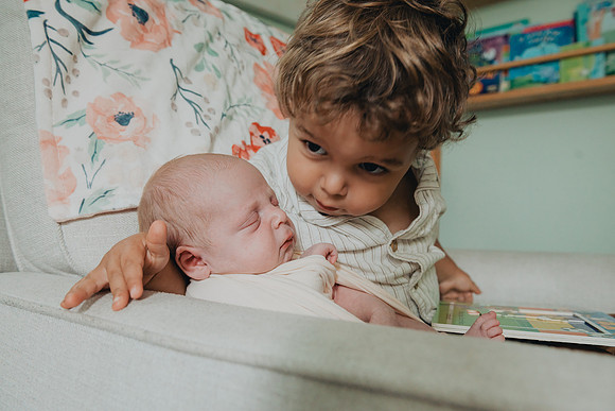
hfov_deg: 58.8
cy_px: 206
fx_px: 546
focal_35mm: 32
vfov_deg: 41.2
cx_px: 308
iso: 3200
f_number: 5
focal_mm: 31
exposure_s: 1/100
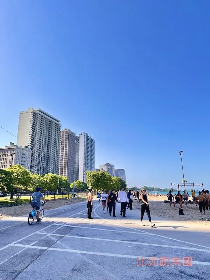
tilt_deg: +16.0
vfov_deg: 71.6
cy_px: 140
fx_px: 194
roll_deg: +0.3
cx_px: 105
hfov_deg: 56.8
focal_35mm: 24
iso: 80
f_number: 1.78
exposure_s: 1/989
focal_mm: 6.86
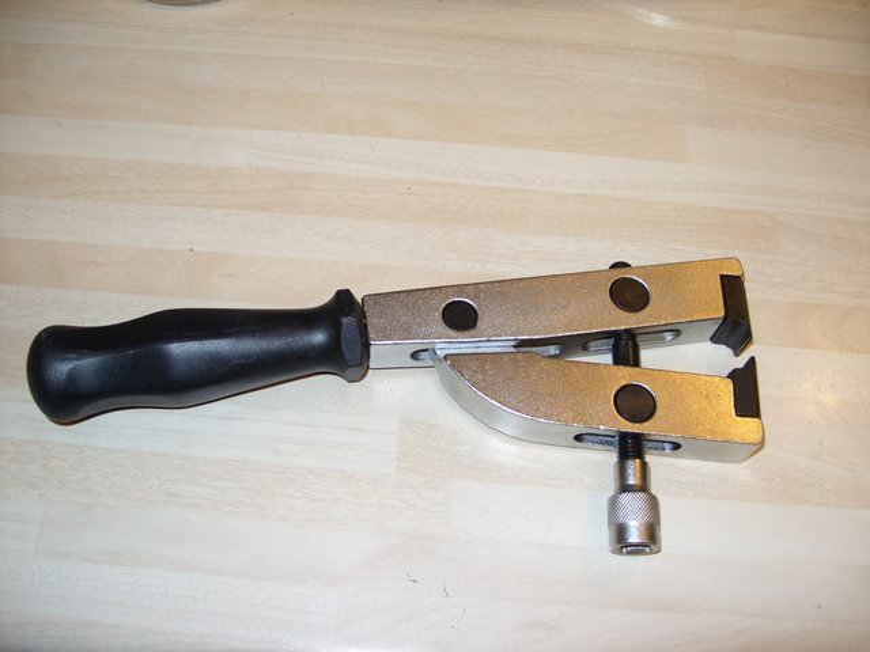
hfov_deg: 49.0
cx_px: 435
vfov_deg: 37.7
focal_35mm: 38
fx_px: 955
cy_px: 326
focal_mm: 7.8
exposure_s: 1/30
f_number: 2.8
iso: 50
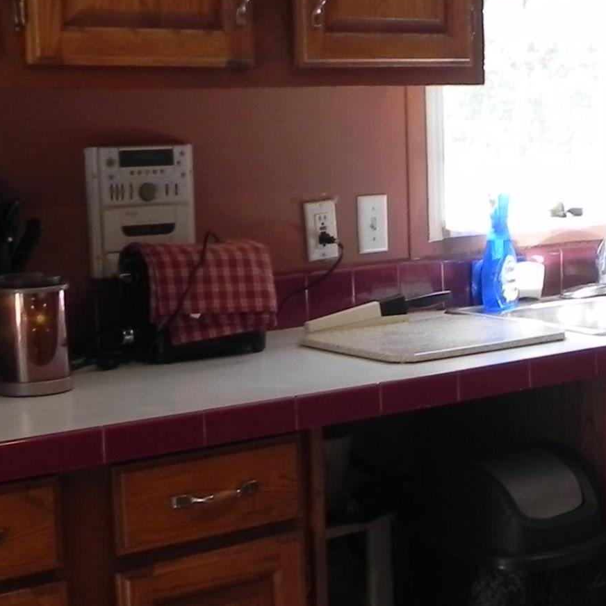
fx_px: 1604
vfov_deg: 21.4
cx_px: 564
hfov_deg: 20.9
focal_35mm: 81
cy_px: 315
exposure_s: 1/32.5
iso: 160
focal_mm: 4.6
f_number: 2.8
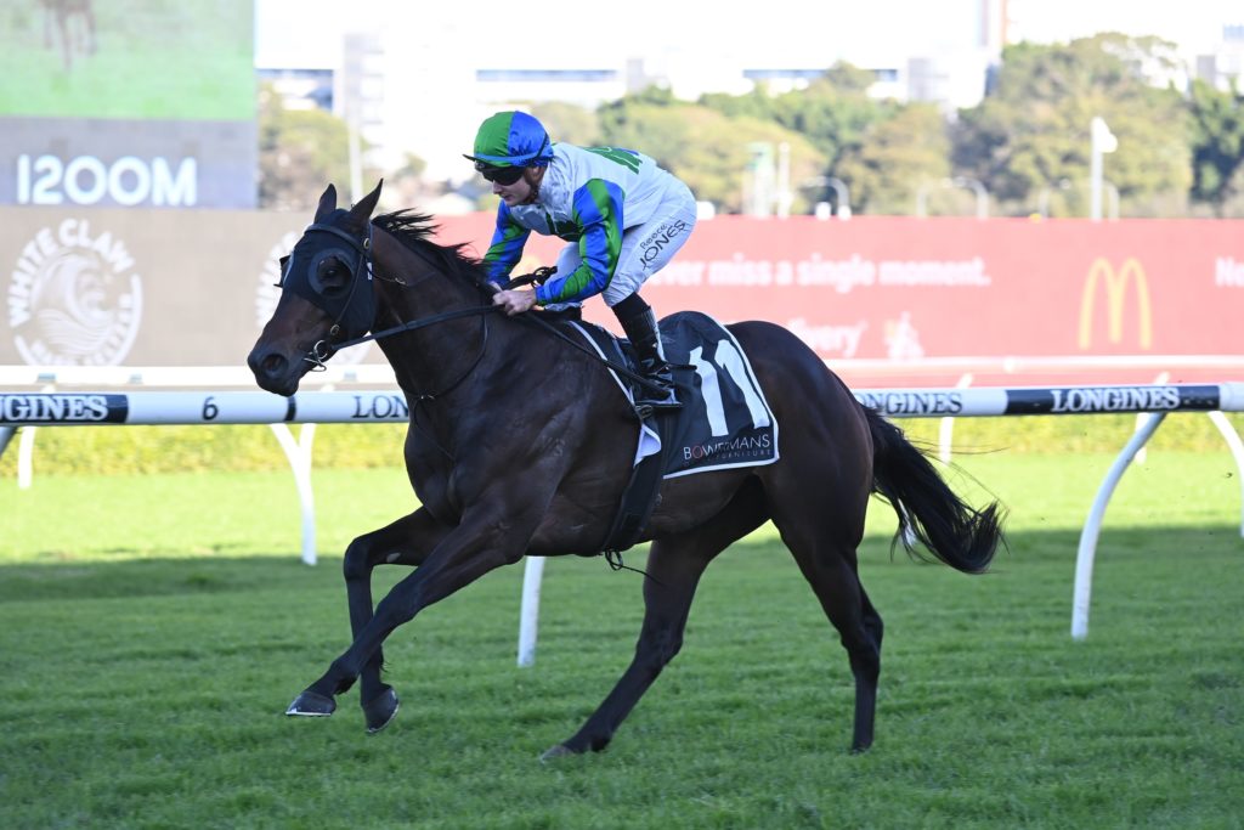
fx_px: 6912
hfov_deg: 10.3
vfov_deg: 6.9
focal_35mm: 200
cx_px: 622
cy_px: 415
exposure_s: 1/1000
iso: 1250
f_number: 5.6
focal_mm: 200
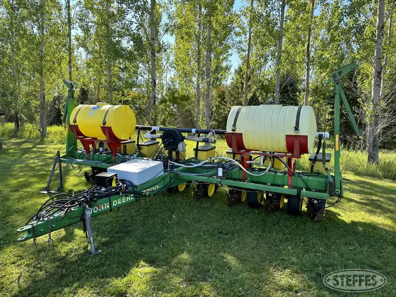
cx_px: 198
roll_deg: -1.8
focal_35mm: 24
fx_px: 275
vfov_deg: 56.8
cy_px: 148
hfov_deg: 71.6
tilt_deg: -5.1
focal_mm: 6.86
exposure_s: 1/1144
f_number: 1.78
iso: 80
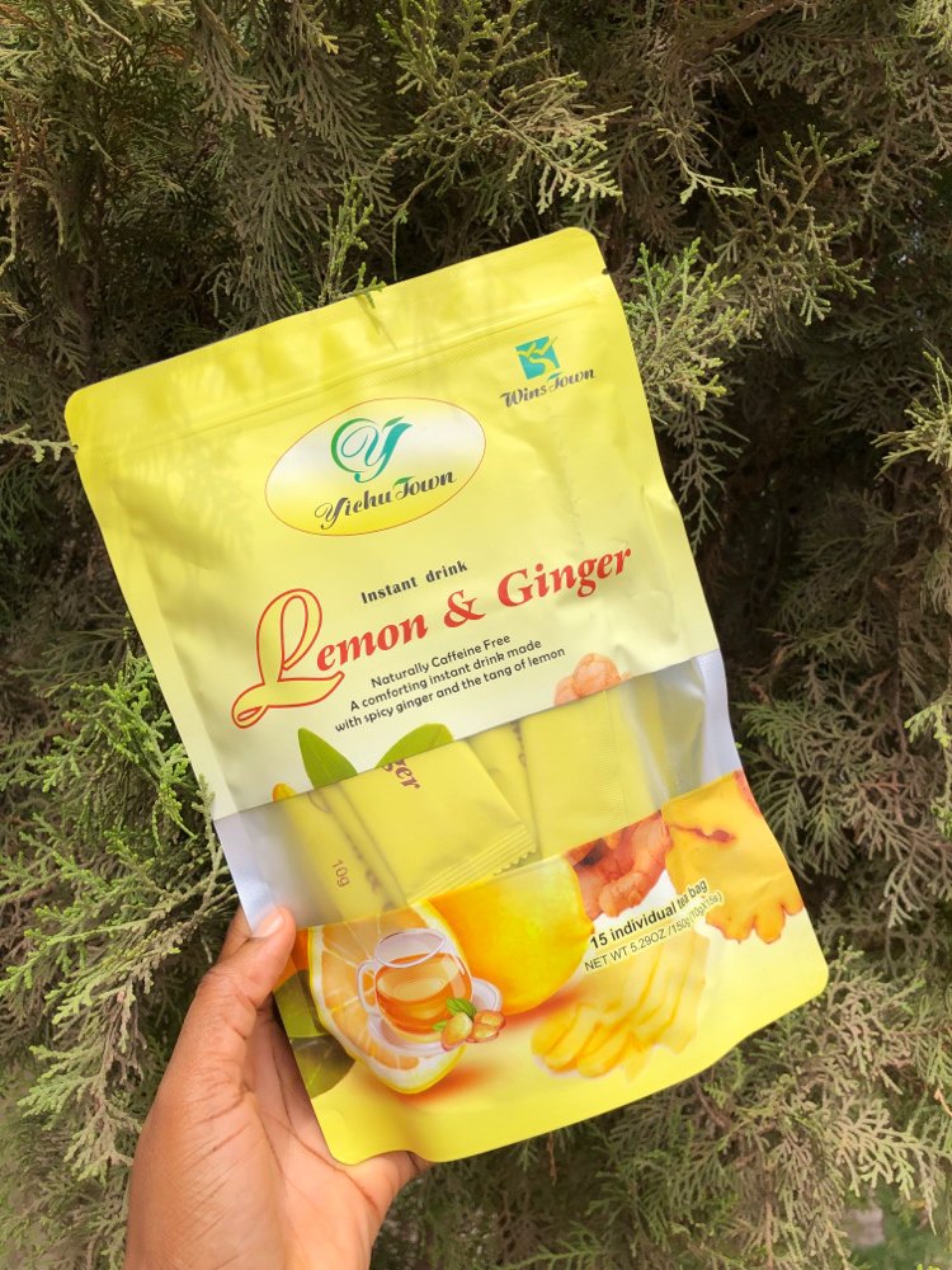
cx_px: 476
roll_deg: -11.0
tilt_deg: +12.1
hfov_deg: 49.7
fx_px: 1027
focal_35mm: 28
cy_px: 635
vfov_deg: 63.4
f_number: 1.8
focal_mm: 4
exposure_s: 1/2183
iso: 20
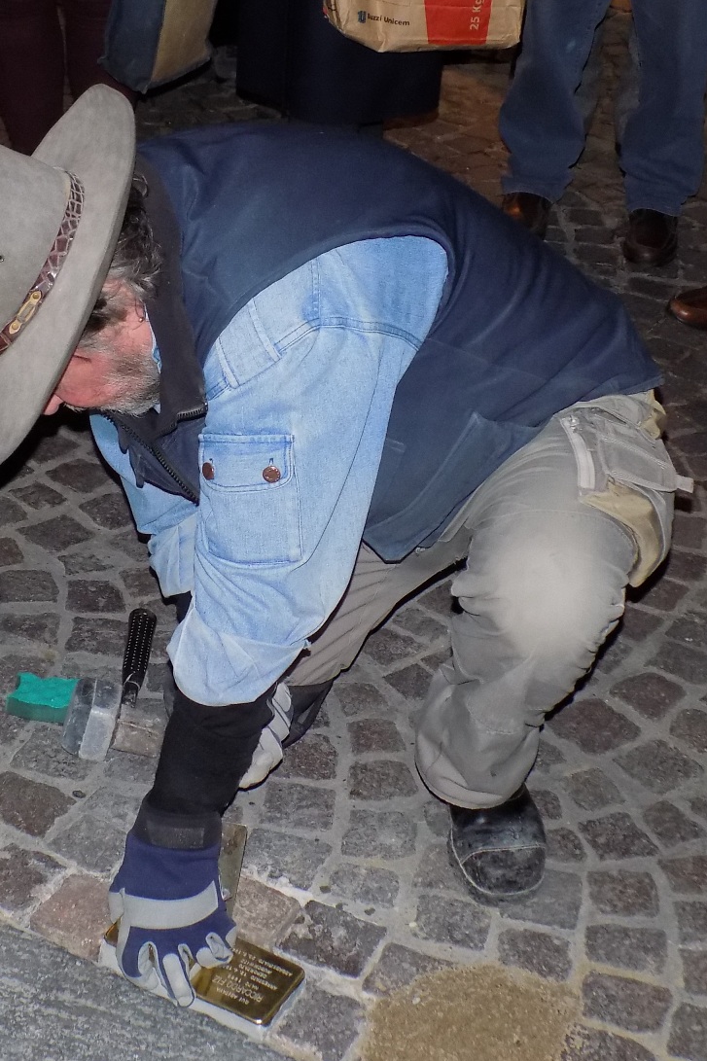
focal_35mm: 64
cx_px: 289
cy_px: 531
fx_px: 1886
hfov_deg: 21.2
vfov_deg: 31.4
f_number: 3.7
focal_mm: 8.1
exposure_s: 1/30
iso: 320
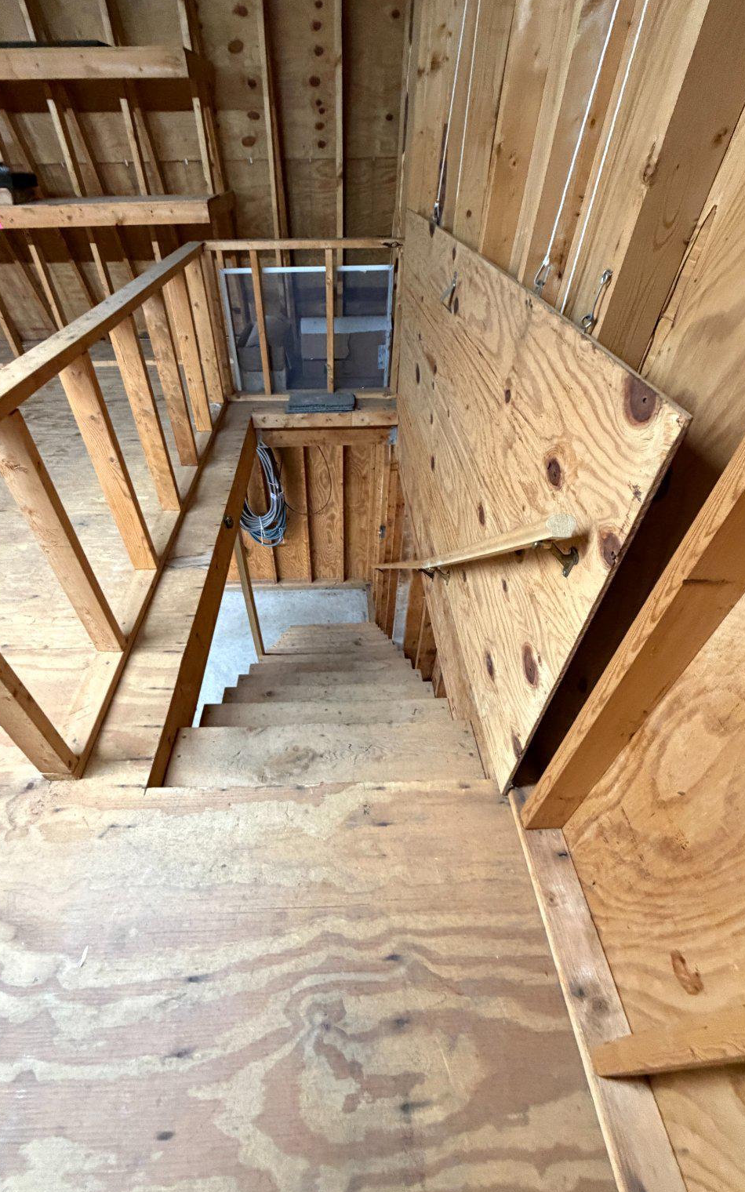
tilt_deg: -42.7
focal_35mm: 15
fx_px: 487
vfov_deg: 101.5
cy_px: 598
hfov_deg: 74.6
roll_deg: +0.6
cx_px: 340
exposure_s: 1/60
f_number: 2.2
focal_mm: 2.22
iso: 500
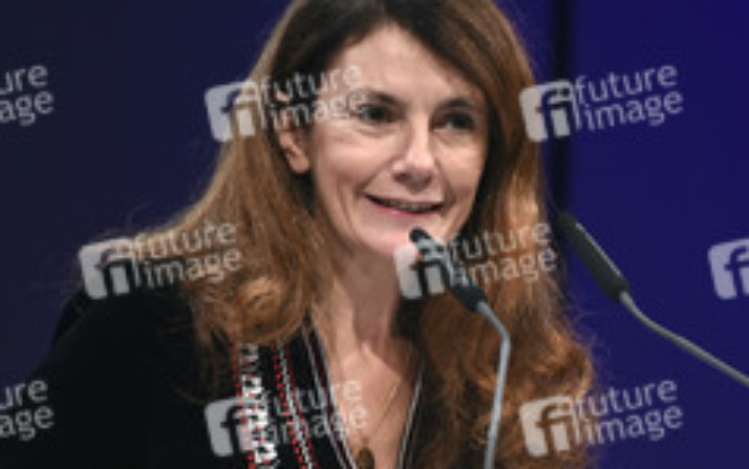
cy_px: 340
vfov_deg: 2.6
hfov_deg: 4.2
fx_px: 10252
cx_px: 518
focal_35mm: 502
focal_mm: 260
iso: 1250
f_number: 5.6
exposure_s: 1/100
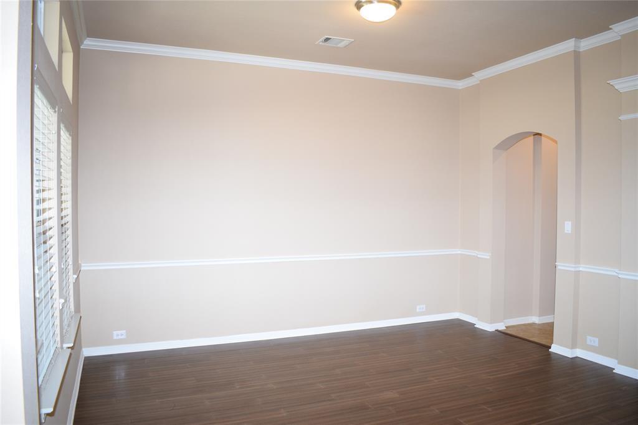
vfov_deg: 47.9
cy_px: 212
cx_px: 319
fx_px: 478
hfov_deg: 67.4
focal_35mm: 27
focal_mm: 18
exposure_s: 1/60
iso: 800
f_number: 3.5
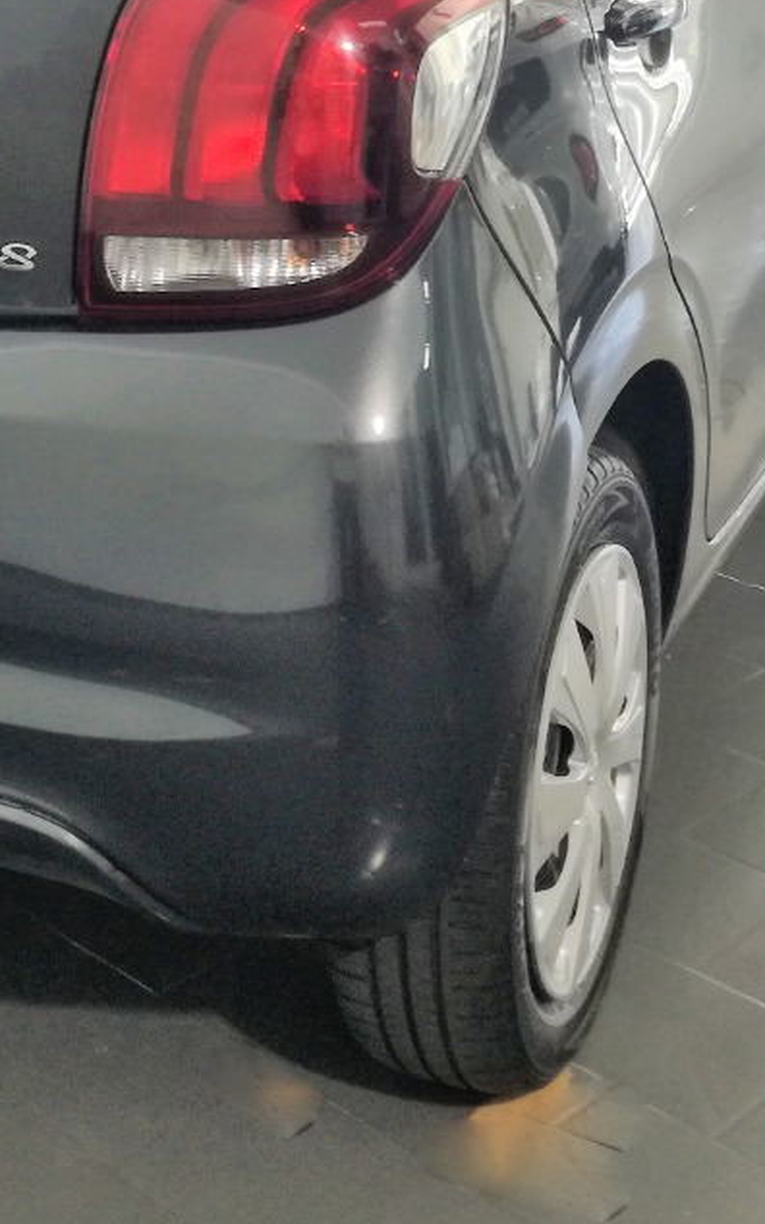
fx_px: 2169
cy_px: 232
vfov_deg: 30.7
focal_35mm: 65
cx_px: -77
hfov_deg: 19.2
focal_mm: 3.79
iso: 100
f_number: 2
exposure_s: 1/50
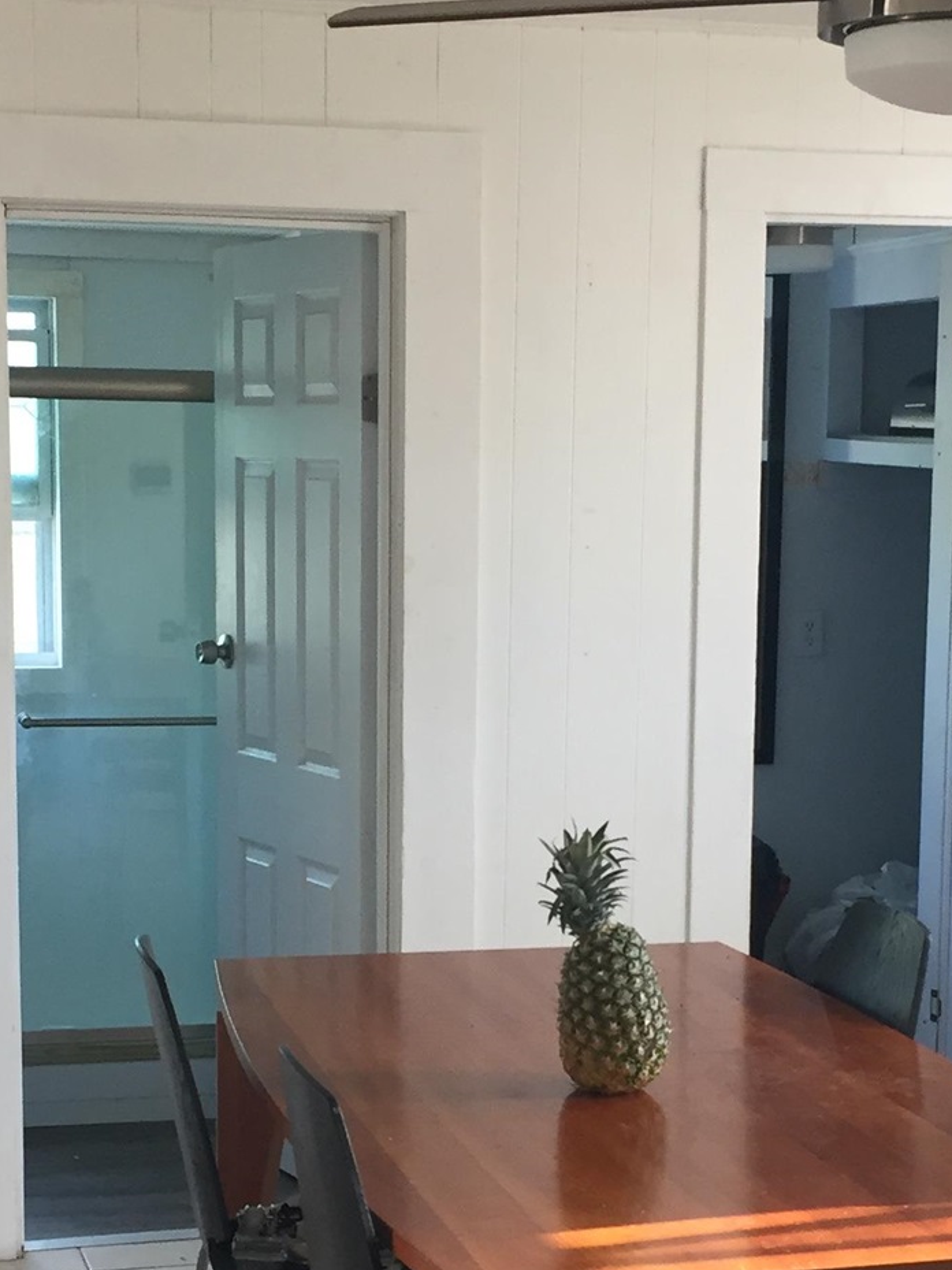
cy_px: 888
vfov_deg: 26.8
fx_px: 2640
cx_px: 521
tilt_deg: -10.8
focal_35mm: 72
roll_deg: -1.3
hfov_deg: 20.4
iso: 64
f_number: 2.2
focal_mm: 4.15
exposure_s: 1/30
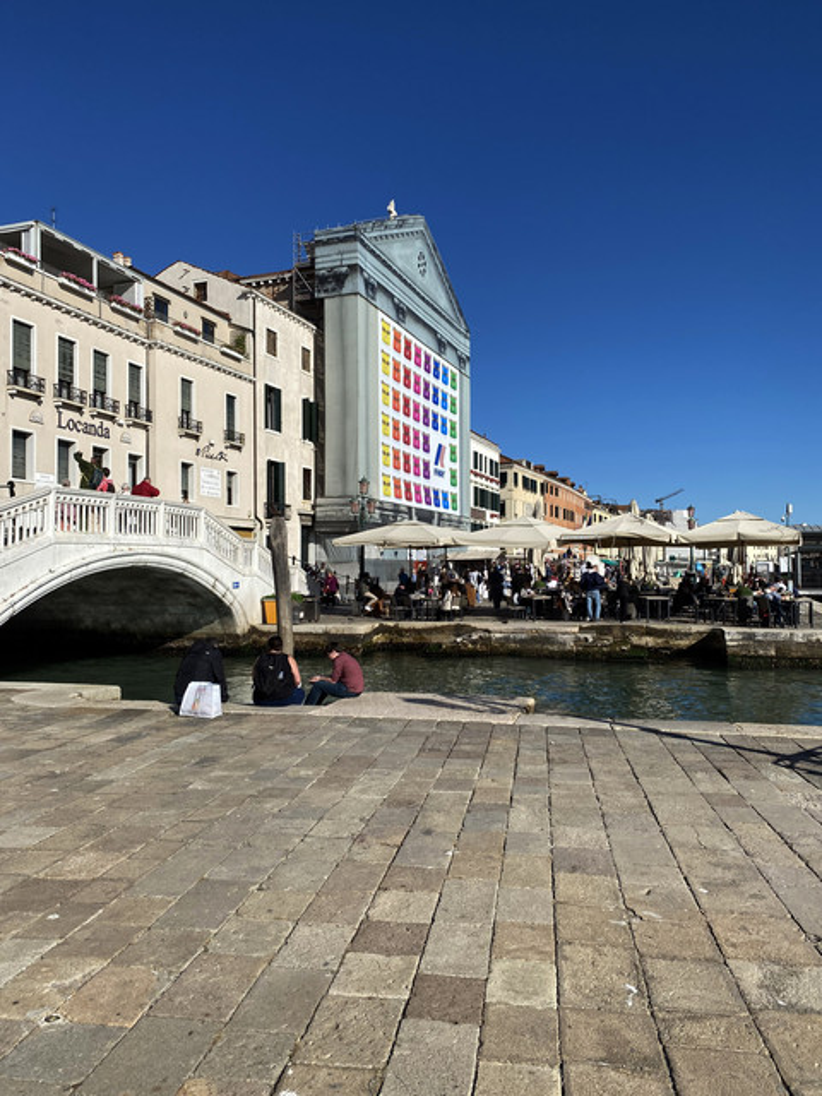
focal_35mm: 26
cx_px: 411
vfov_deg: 67.3
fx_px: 823
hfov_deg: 53.1
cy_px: 548
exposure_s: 1/5025
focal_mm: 4.25
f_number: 1.8
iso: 32
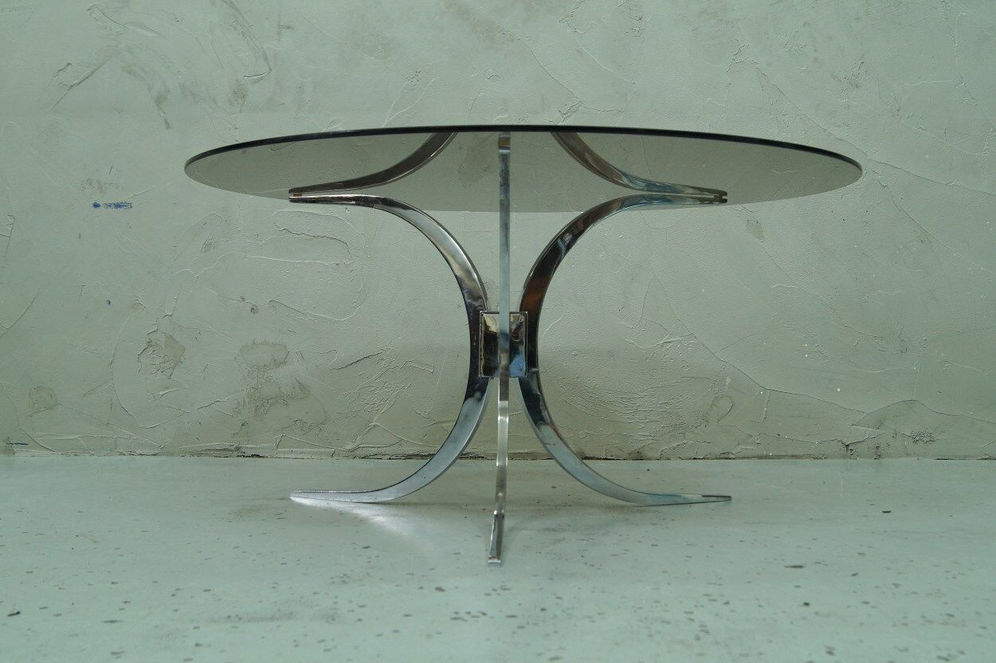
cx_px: 498
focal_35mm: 42
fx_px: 1161
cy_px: 332
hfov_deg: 46.4
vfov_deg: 31.9
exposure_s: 1/20
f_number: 6.3
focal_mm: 28
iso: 400
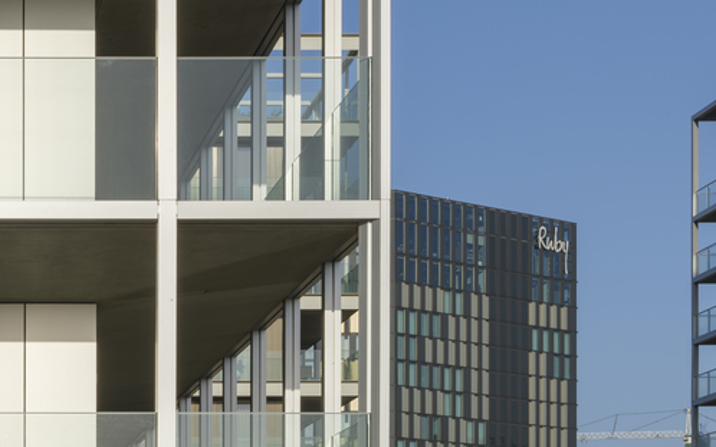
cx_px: -122
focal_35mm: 98
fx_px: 1912
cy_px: 187
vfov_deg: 13.3
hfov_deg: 20.0
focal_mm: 29.1
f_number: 14
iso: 160
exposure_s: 1/200
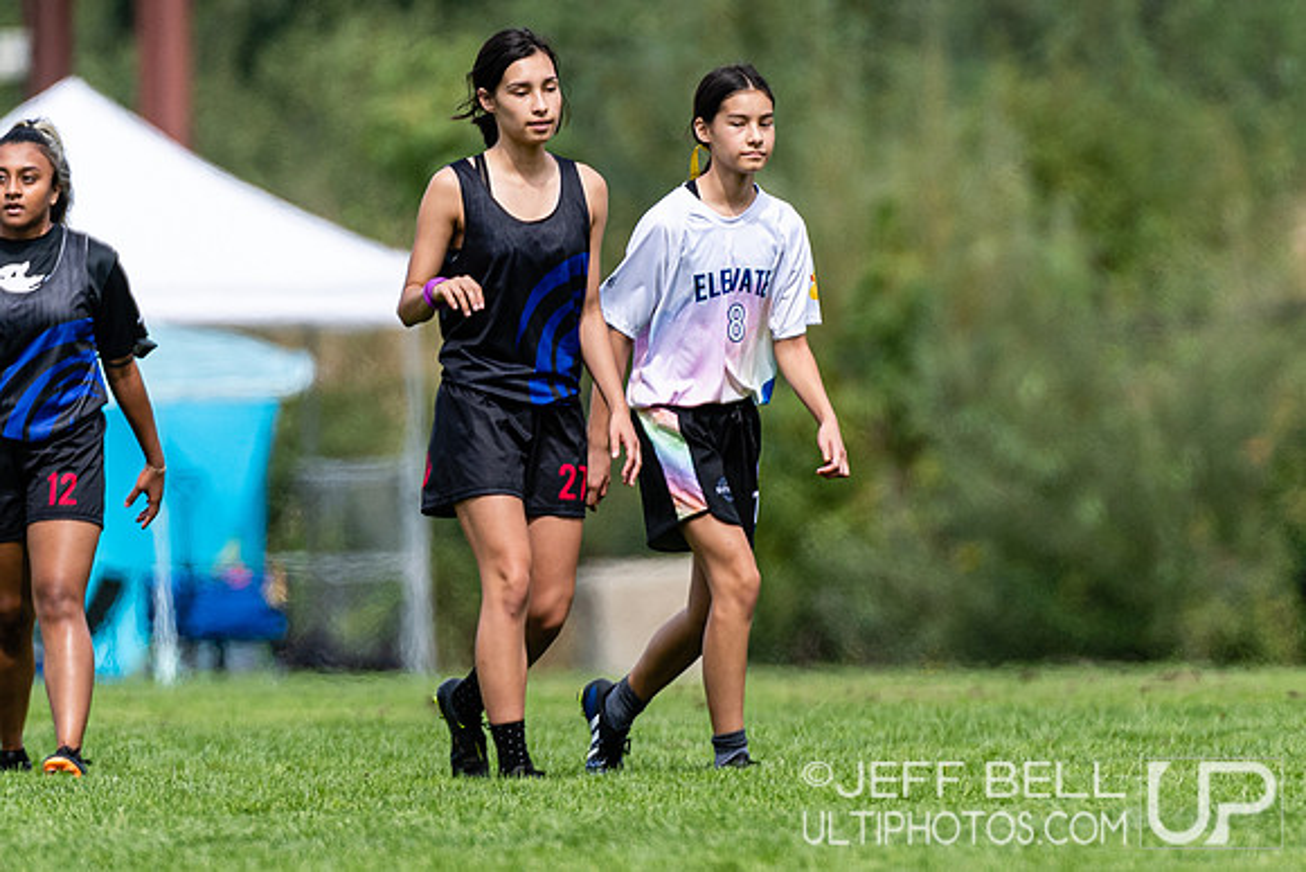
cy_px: 547
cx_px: 754
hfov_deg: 1.9
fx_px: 40332
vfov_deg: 1.2
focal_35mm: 1112
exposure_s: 1/1000
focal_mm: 400
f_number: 4
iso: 200
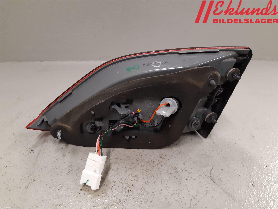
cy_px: 104
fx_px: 209
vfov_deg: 53.1
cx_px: 139
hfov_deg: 67.3
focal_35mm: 26
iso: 160
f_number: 1.7
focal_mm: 3.93
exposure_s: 1/50
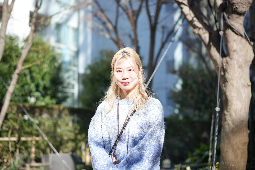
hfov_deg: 36.2
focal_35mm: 55
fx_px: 390
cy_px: 85
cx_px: 128
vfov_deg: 24.6
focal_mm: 55
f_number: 2.2
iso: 800
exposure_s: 1/200
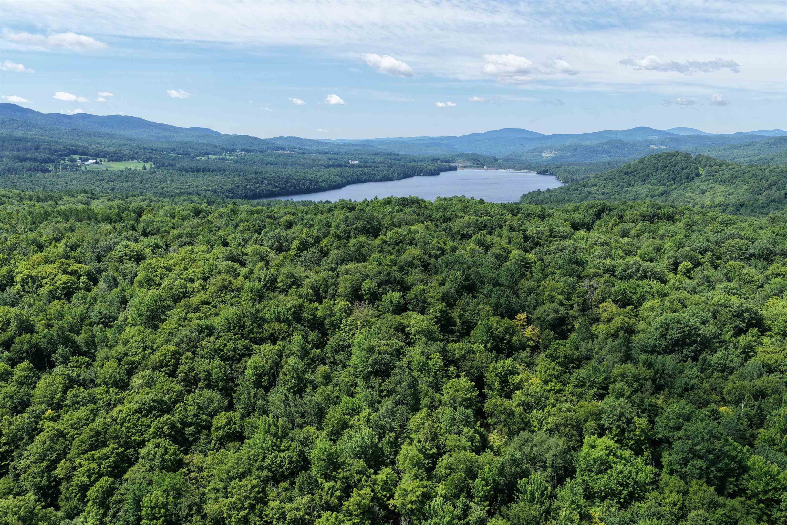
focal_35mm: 28
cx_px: 394
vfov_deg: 46.4
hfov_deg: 65.5
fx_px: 612
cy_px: 262
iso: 240
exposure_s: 1/1600
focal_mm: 14.45
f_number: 2.8
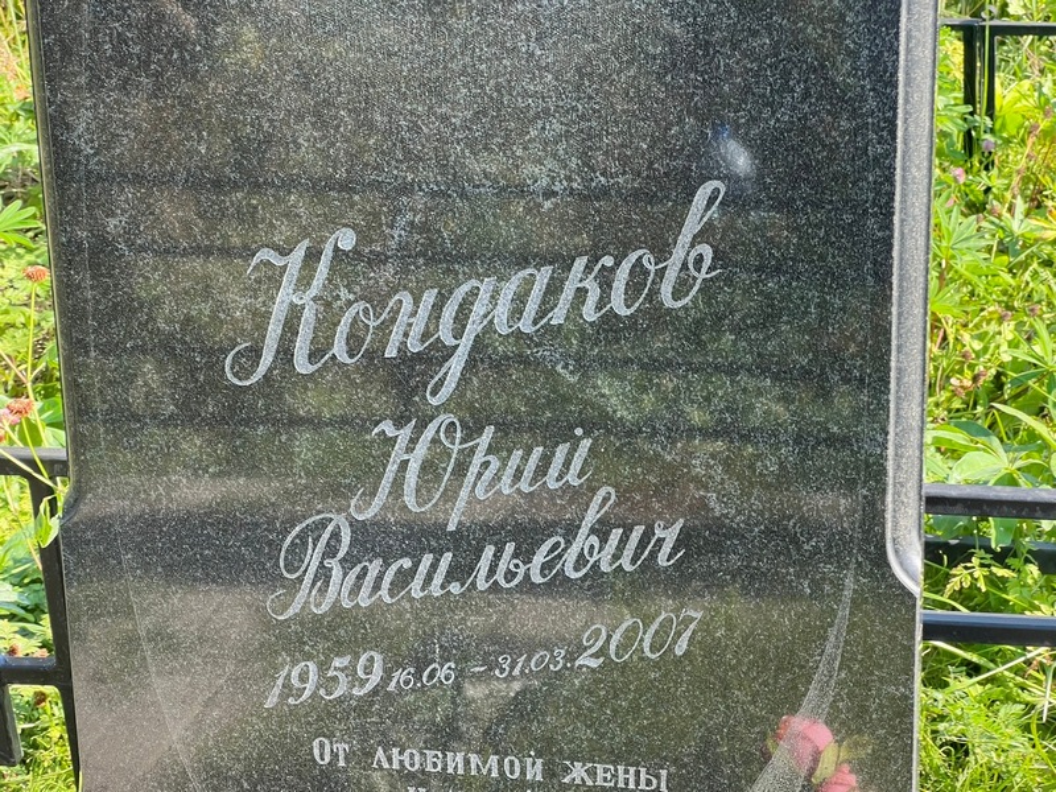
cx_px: 528
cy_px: 396
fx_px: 2349
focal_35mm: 77
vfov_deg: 19.1
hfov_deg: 25.3
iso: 32
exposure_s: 1/99
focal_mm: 9
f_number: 2.8
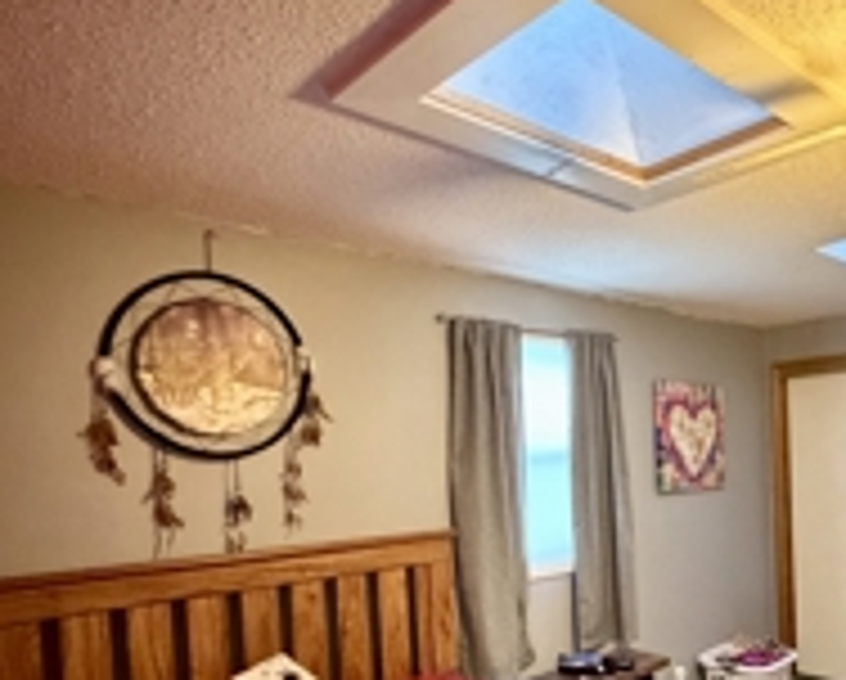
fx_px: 727
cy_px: 482
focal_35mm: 29
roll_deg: +2.2
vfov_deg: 48.7
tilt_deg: -1.9
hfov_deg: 57.1
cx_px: 644
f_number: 2.2
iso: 2000
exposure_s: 1/30
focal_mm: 2.22
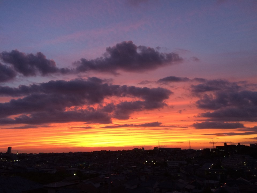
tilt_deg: +12.4
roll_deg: +0.2
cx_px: 128
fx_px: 215
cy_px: 96
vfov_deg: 48.2
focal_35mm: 29
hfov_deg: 61.7
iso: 80
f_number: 2.2
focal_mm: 4.15
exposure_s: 1/30
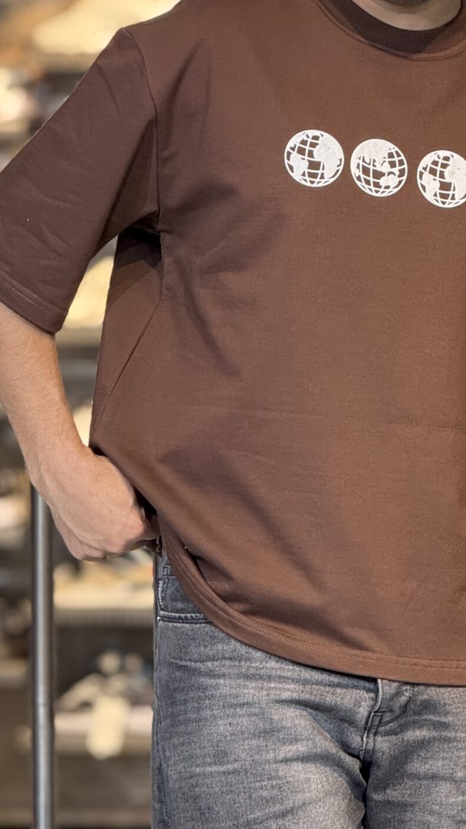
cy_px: 300
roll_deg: -0.1
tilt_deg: -1.4
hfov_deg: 5.1
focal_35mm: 237
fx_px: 5207
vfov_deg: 9.1
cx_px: 377
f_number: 2.8
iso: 320
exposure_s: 1/100
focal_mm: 15.66
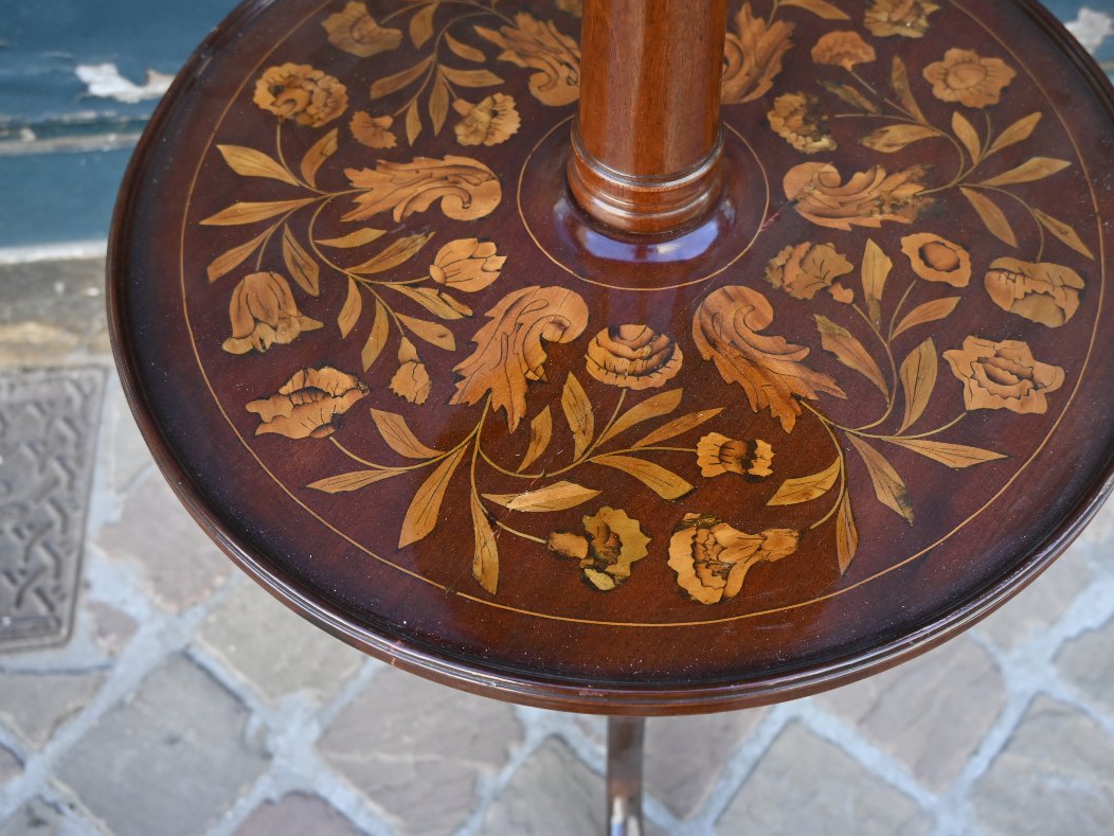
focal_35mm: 35
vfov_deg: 41.2
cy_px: 417
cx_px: 626
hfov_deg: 53.1
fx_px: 1112
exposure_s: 1/250
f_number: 3.5
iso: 400
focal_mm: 21
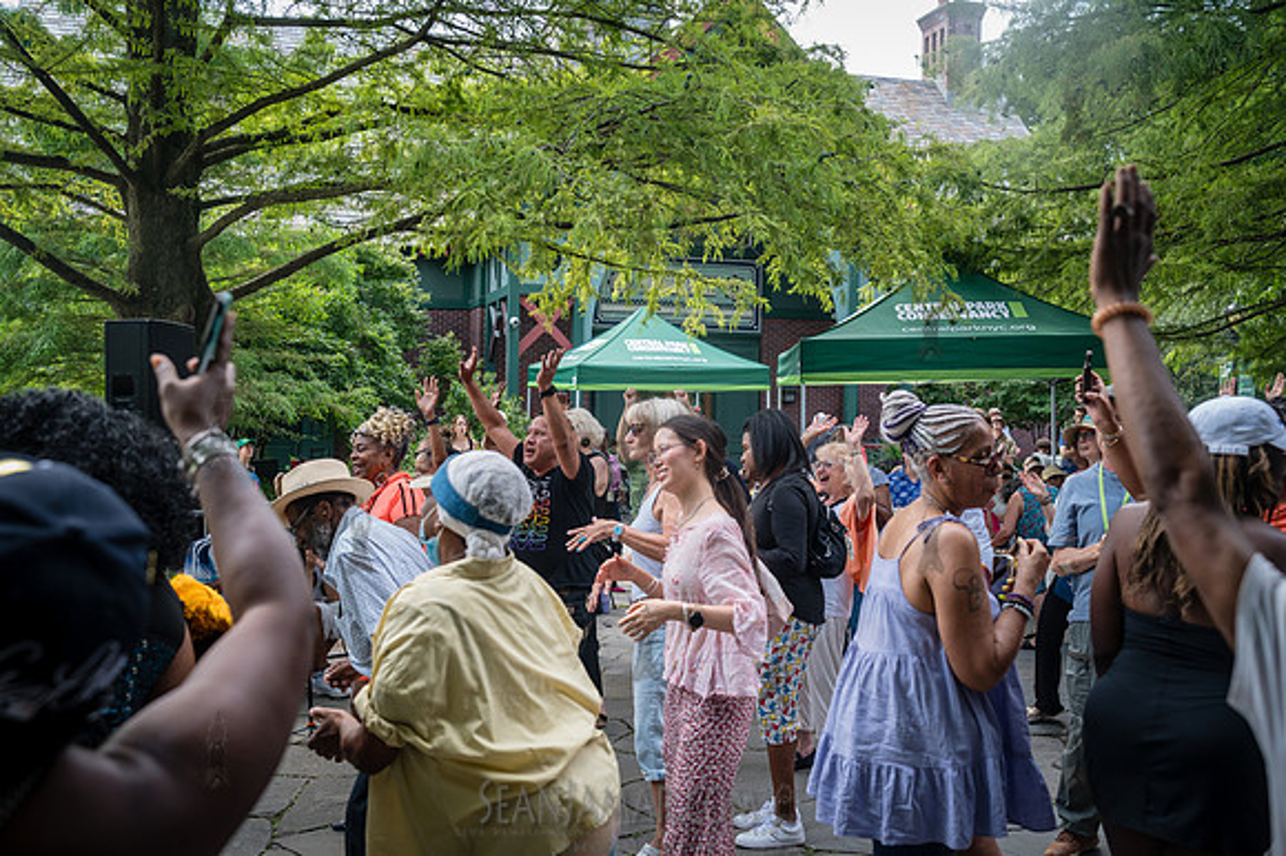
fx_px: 1250
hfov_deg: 54.5
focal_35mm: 35
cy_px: 428
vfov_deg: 37.8
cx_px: 643
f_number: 4
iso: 640
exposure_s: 1/500
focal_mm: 35
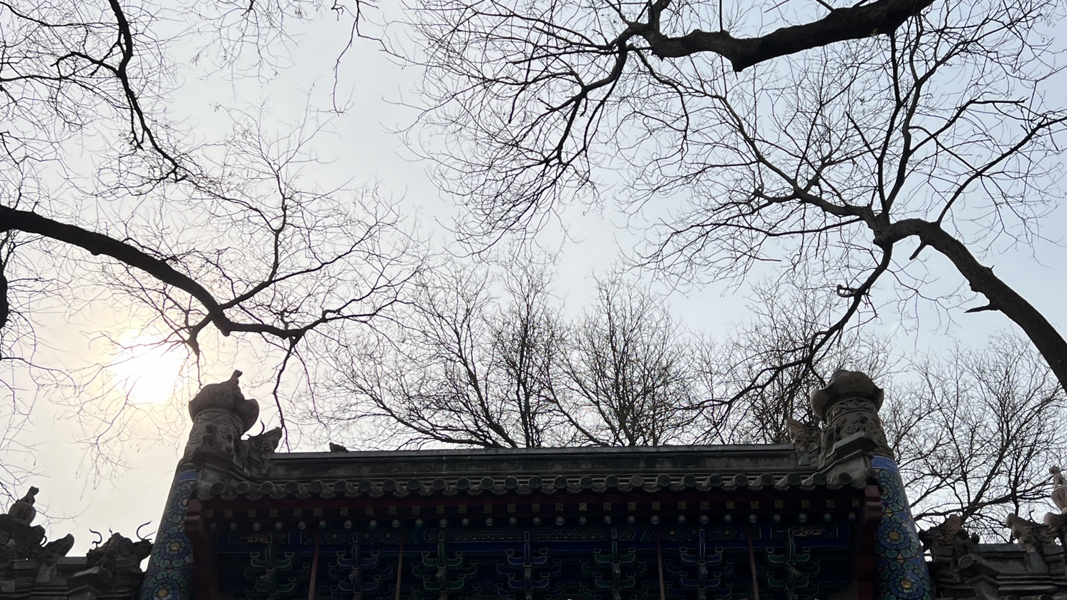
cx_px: 535
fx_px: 1075
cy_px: 356
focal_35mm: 38
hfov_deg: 52.8
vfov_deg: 31.1
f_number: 1.5
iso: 50
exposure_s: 1/5587
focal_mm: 5.7
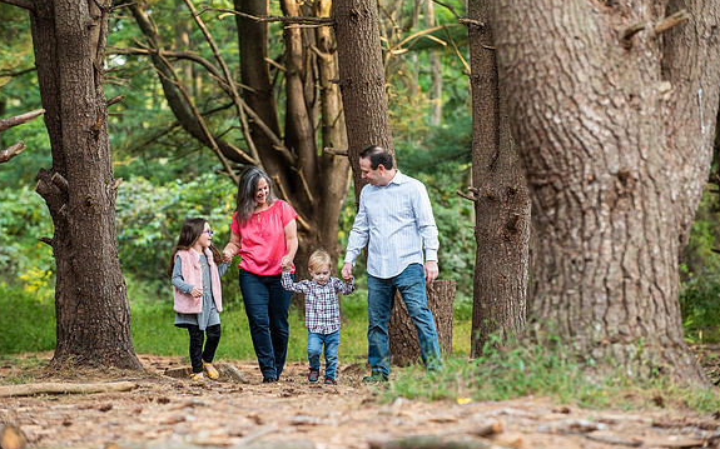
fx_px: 3531
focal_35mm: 180
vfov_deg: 7.3
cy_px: 228
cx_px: 361
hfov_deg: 11.6
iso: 800
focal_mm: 175
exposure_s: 1/80
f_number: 4.5
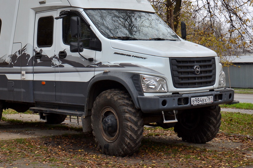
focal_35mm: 73
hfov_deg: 27.7
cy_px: 44
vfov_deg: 18.5
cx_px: 106
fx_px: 513
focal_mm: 32
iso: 200
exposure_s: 1/200
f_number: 7.1
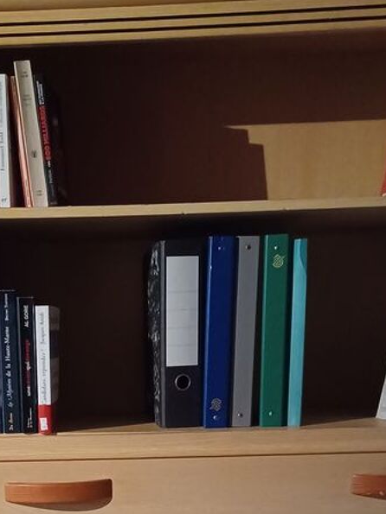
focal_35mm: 56
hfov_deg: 25.6
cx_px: 75
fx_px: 833
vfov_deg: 31.4
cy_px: 531
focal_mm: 4.6
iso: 4000
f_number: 1.8
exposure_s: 1/16.7
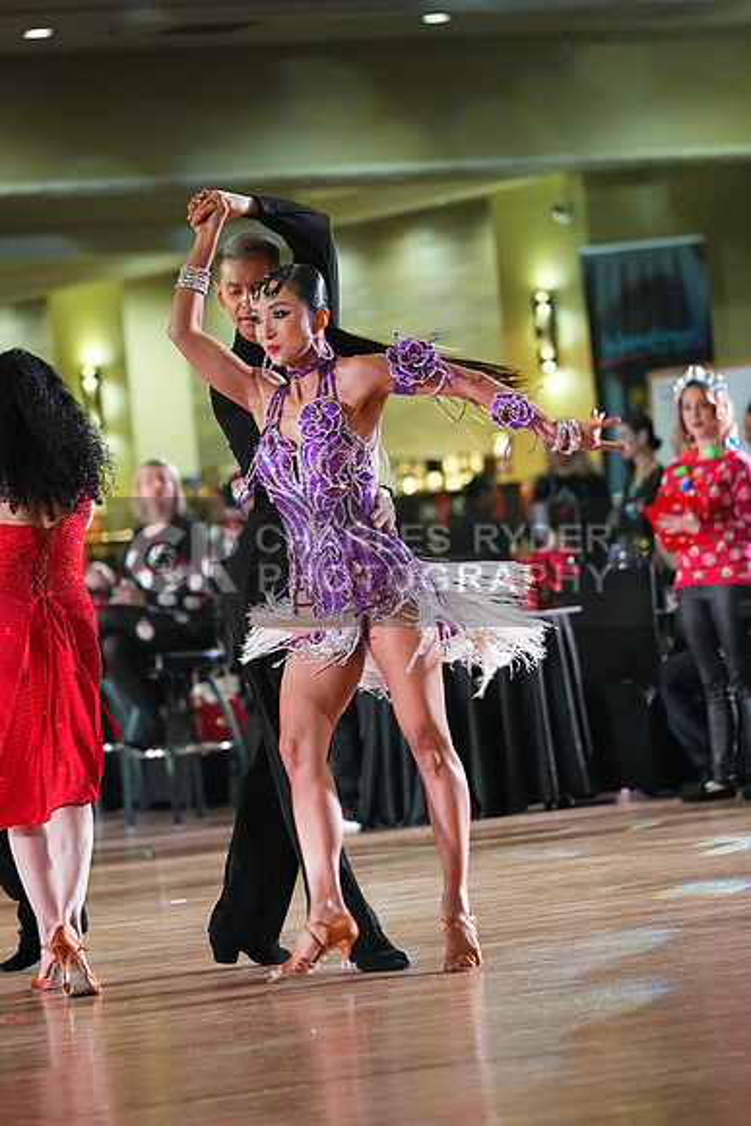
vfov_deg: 10.3
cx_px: 376
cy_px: 563
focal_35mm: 200
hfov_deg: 6.9
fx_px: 6254
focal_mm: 200
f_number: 4.5
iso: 8000
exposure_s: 1/400
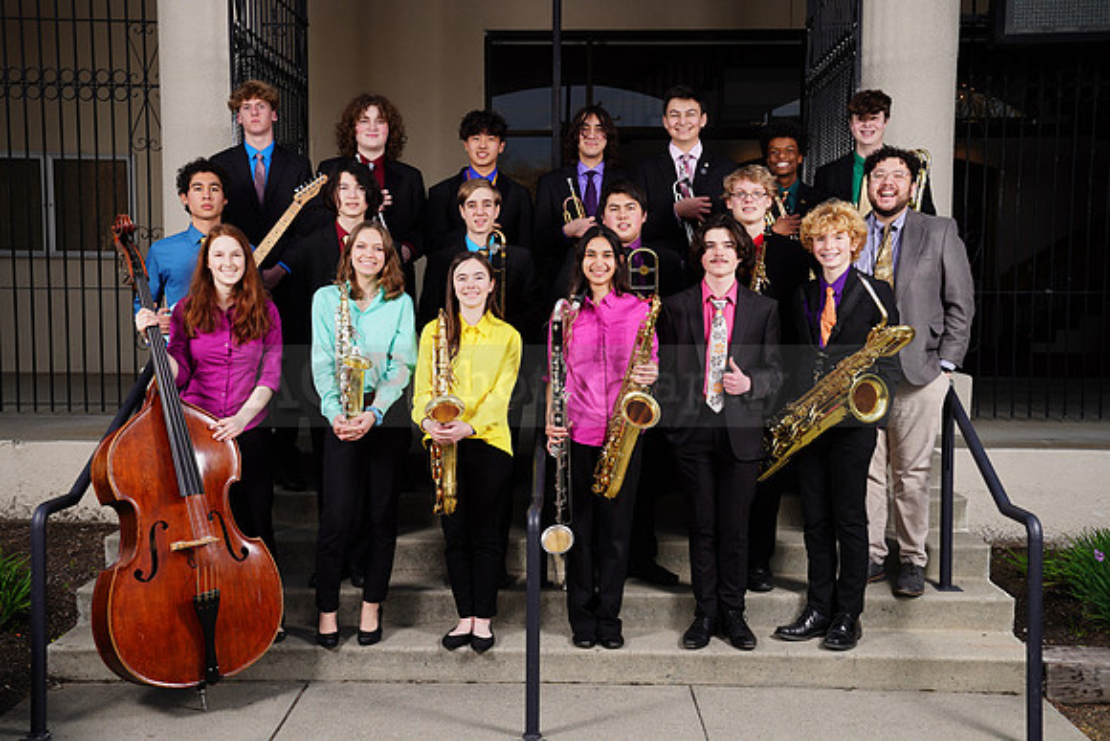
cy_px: 370
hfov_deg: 48.4
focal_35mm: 40
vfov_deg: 33.4
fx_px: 1234
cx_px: 555
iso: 100
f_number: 6.3
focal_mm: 40
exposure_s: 1/200
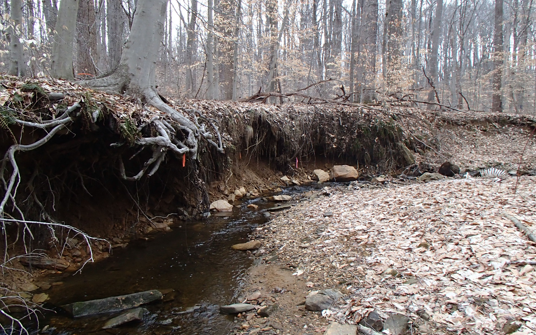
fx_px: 438
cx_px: 266
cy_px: 169
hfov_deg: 62.9
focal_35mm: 30
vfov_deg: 41.8
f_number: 3.9
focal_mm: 5
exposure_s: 1/30
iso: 320
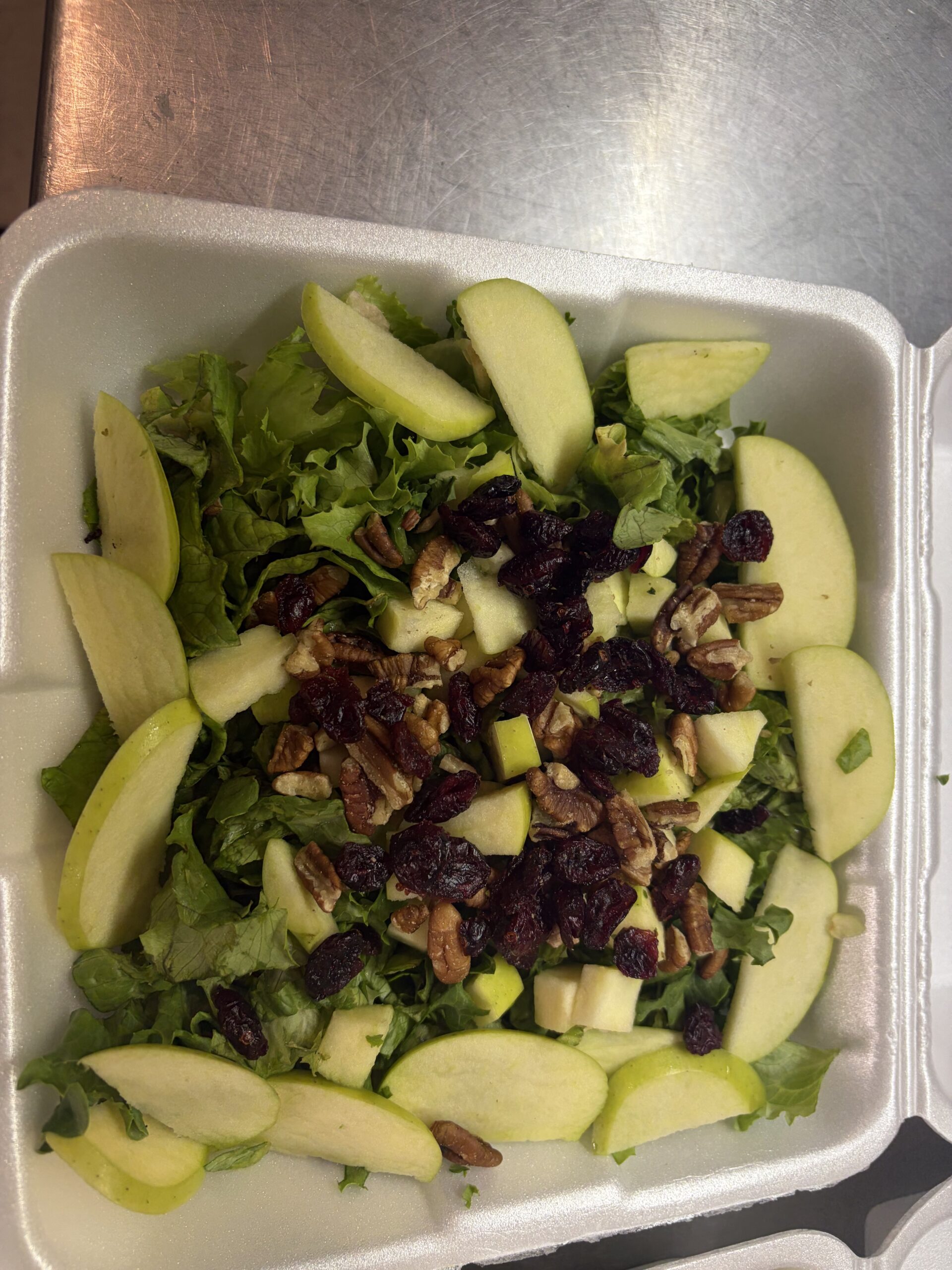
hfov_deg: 53.1
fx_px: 953
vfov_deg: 67.3
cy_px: 635
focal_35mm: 26
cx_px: 476
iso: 80
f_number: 1.6
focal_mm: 5.96
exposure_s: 1/60
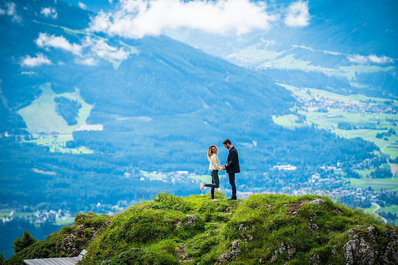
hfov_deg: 10.3
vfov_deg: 6.9
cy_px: 132
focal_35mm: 200
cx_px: 199
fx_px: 2210
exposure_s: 1/800
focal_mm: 200
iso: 100
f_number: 4
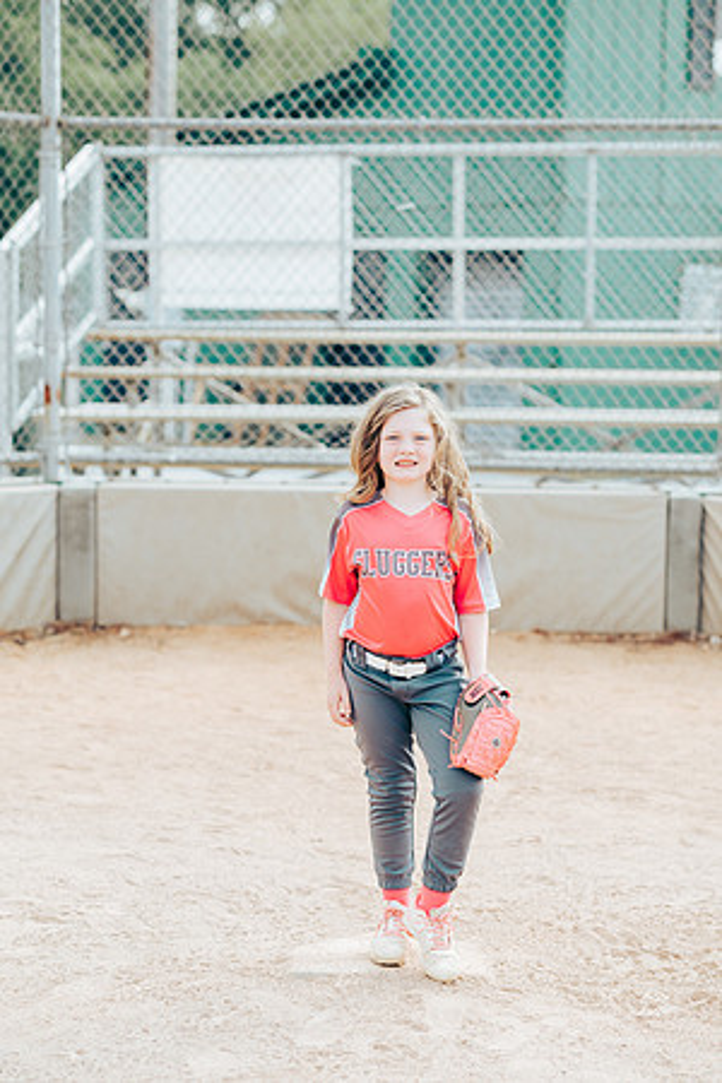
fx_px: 2557
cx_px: 361
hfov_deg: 16.1
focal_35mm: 85
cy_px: 542
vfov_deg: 23.9
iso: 160
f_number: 2.8
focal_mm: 85
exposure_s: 1/800
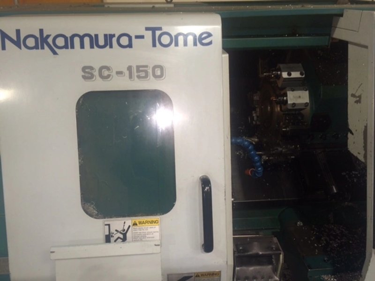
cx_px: 188
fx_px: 325
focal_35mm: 30
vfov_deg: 46.8
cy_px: 140
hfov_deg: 60.0
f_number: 2.2
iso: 40
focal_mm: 4.12
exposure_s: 1/30
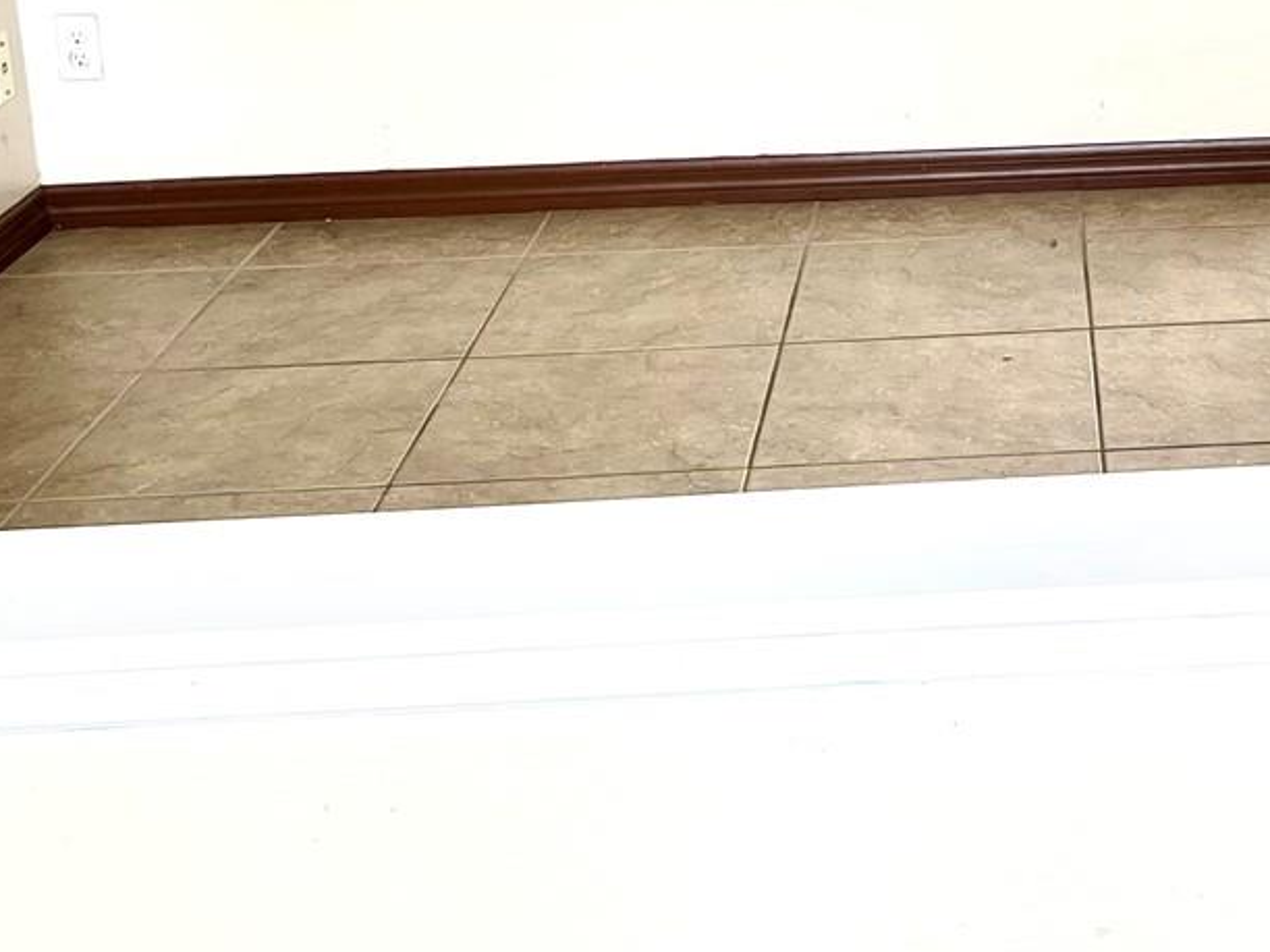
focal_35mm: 68
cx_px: 1087
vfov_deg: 21.0
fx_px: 2495
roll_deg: +1.9
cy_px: 39
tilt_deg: -13.3
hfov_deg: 27.7
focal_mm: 5.7
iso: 80
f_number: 1.5
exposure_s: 1/121
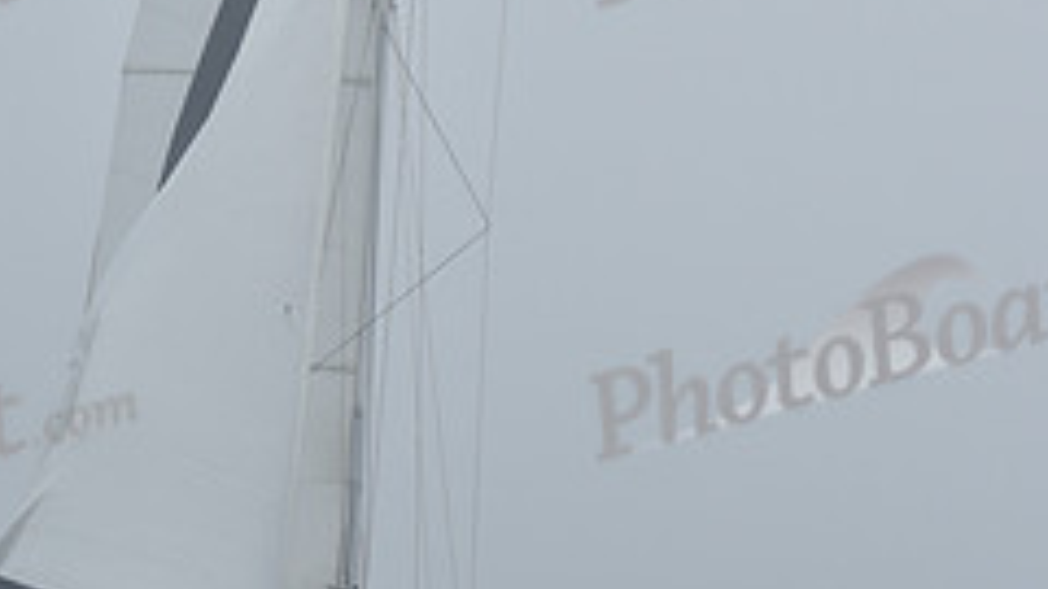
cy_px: 183
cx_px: 365
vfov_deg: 5.6
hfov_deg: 10.0
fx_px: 5975
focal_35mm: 215
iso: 250
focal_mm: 85
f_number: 10
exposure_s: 1/800
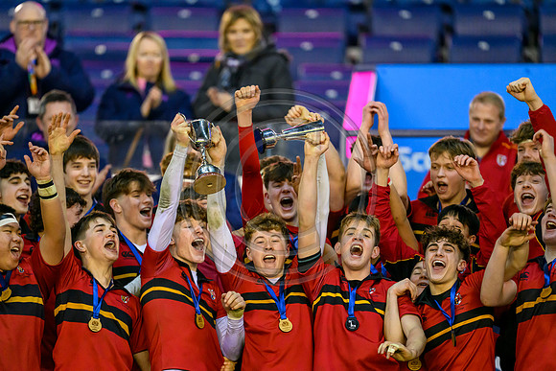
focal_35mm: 400
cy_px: 186
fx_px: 6179
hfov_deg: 5.2
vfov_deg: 3.4
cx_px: 278
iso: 10000
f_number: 3.2
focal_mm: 400
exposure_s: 1/320
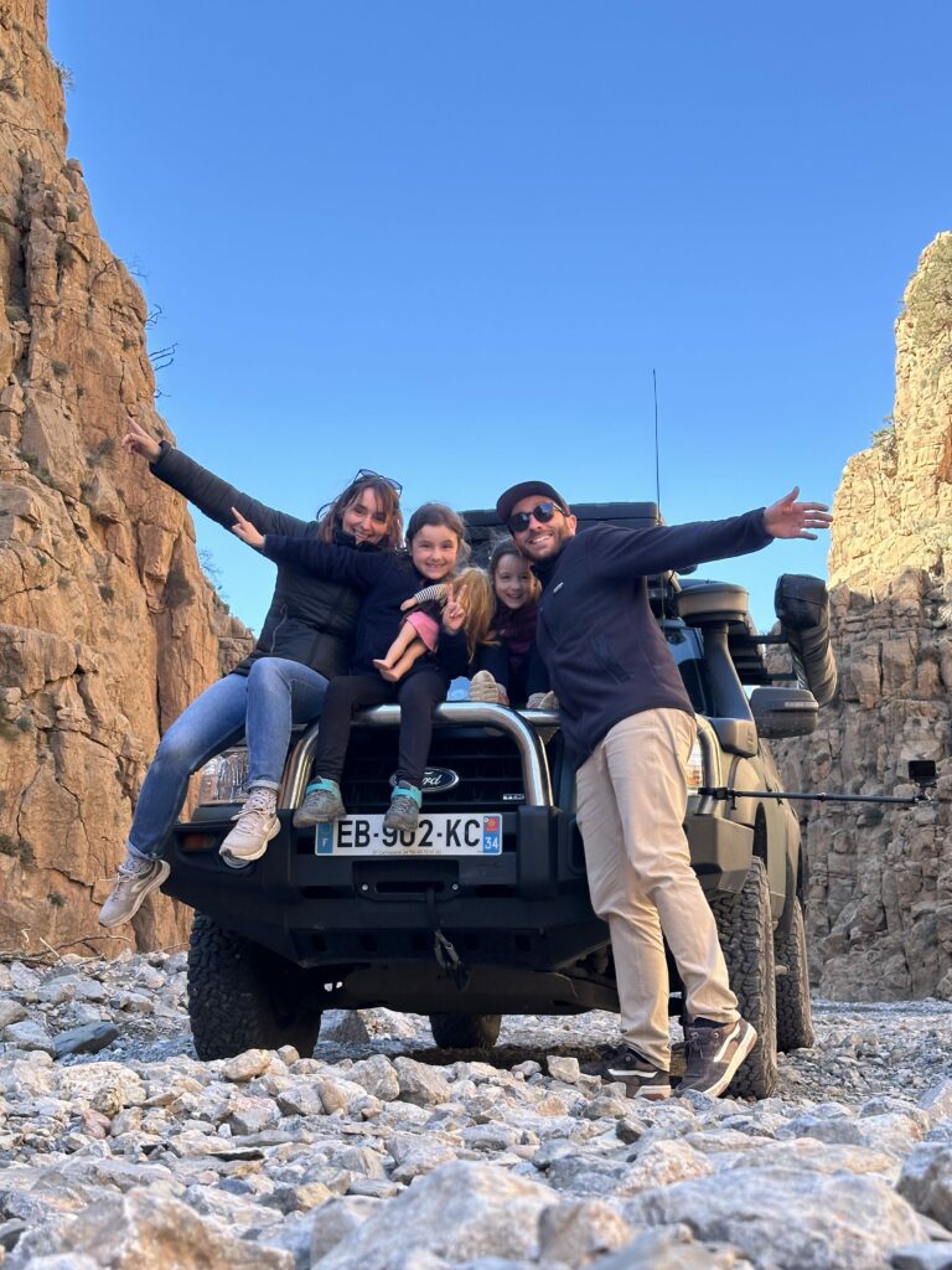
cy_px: 635
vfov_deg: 39.7
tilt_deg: +9.1
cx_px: 476
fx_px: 1760
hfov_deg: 30.3
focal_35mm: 48
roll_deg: -1.1
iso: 64
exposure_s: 1/1133
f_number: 1.78
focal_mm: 6.86
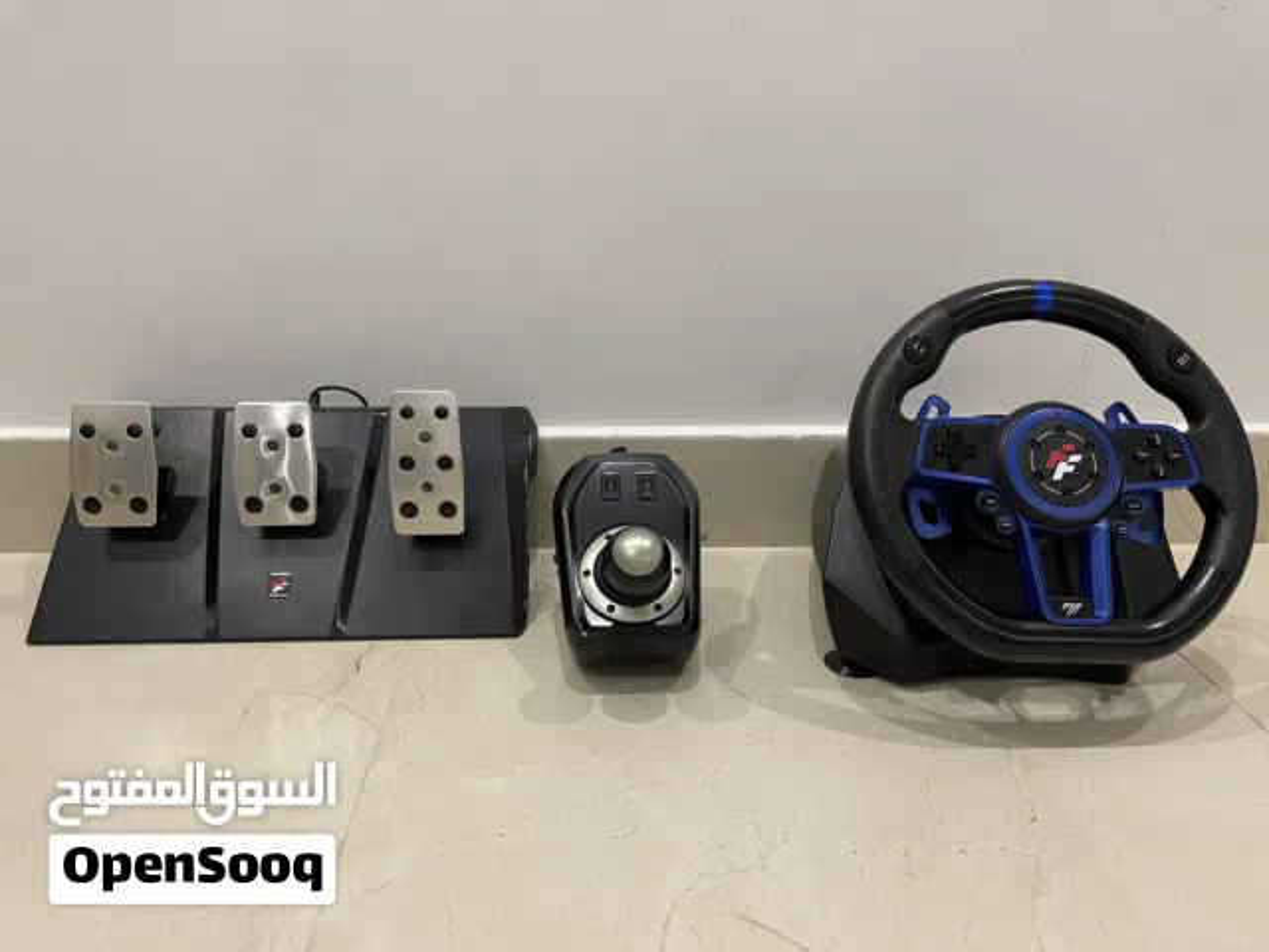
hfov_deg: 67.3
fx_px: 953
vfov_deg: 53.1
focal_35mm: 26
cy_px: 476
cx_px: 634
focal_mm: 4.2
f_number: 1.6
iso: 160
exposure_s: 1/50
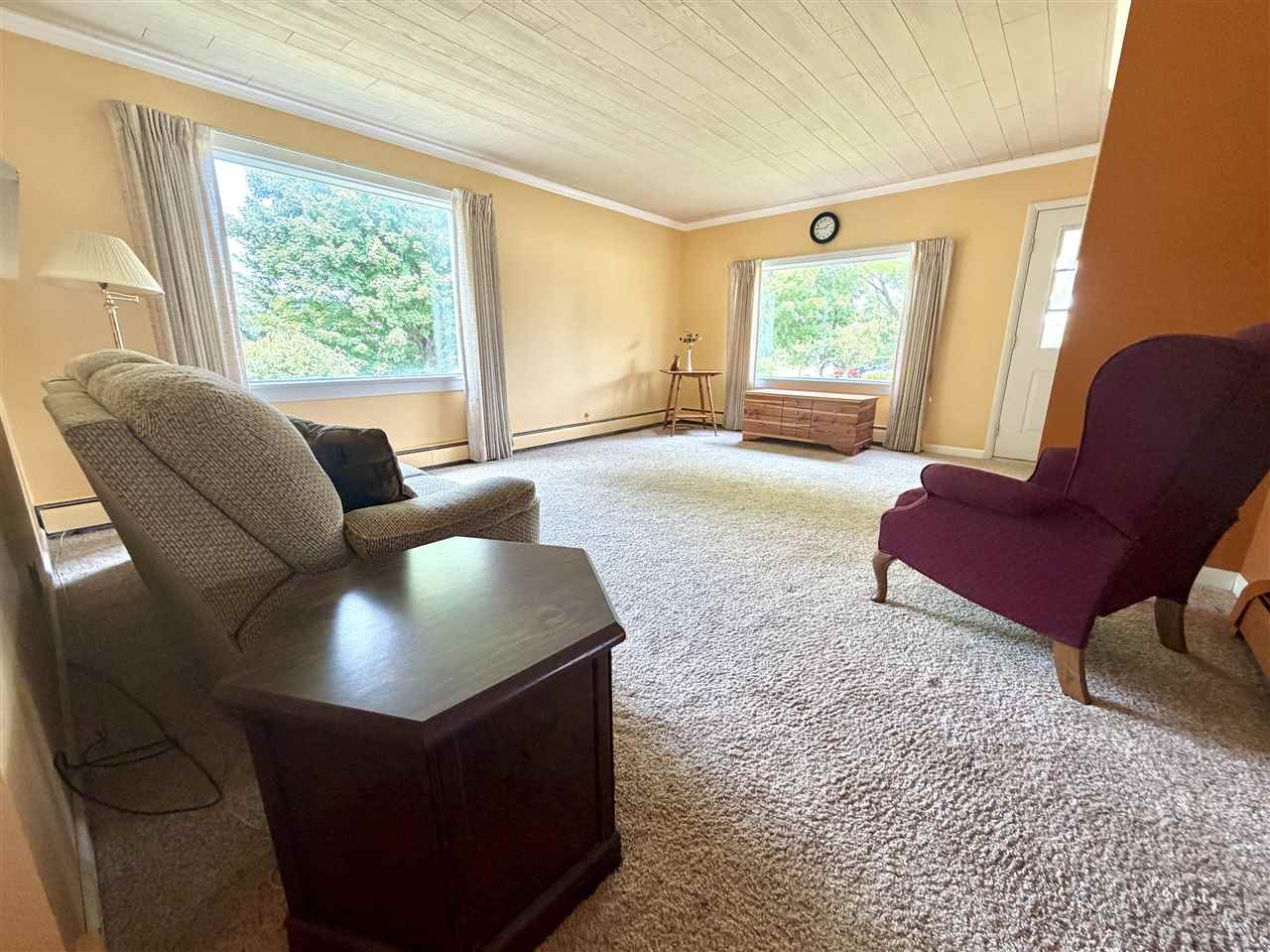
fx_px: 513
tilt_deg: -14.9
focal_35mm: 14
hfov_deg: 102.1
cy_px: 476
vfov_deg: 85.6
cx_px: 635
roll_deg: -0.6
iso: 250
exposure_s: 1/121
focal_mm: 2.22
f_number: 2.2
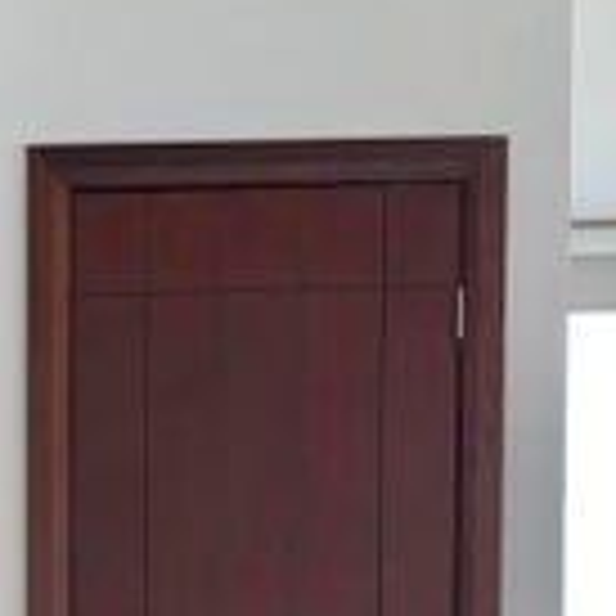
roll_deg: +1.2
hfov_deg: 15.5
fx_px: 2154
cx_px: -166
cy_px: 877
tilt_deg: -4.8
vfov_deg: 15.2
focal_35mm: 107
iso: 80
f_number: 1.8
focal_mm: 4.25
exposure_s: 1/121
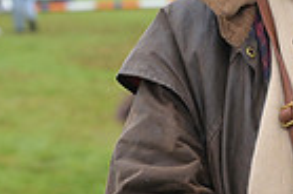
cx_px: 548
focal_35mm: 293
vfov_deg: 4.6
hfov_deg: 6.9
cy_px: -83
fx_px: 2379
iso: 900
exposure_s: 1/800
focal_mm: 70
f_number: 5.6
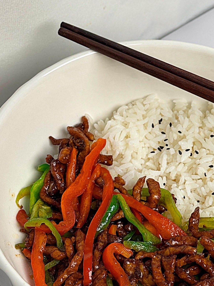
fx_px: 693
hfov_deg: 17.5
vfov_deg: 23.3
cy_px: 121
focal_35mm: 84
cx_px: 157
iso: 64
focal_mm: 6.76
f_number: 1.78
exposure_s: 1/271
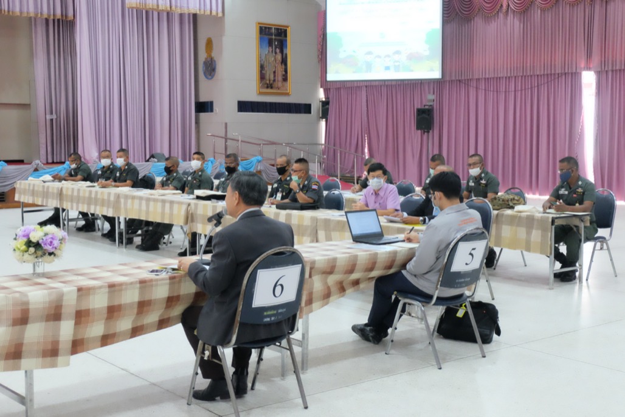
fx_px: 816
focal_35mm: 47
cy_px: 208
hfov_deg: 41.9
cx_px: 312
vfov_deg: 28.6
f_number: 4.7
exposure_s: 1/90
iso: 6400
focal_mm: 31
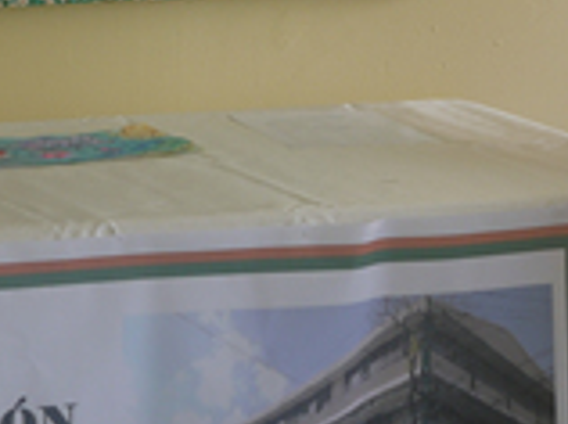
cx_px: 151
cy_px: -14
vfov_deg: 7.3
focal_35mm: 203
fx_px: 3326
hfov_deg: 9.7
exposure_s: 1/50
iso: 100
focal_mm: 25
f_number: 4.9
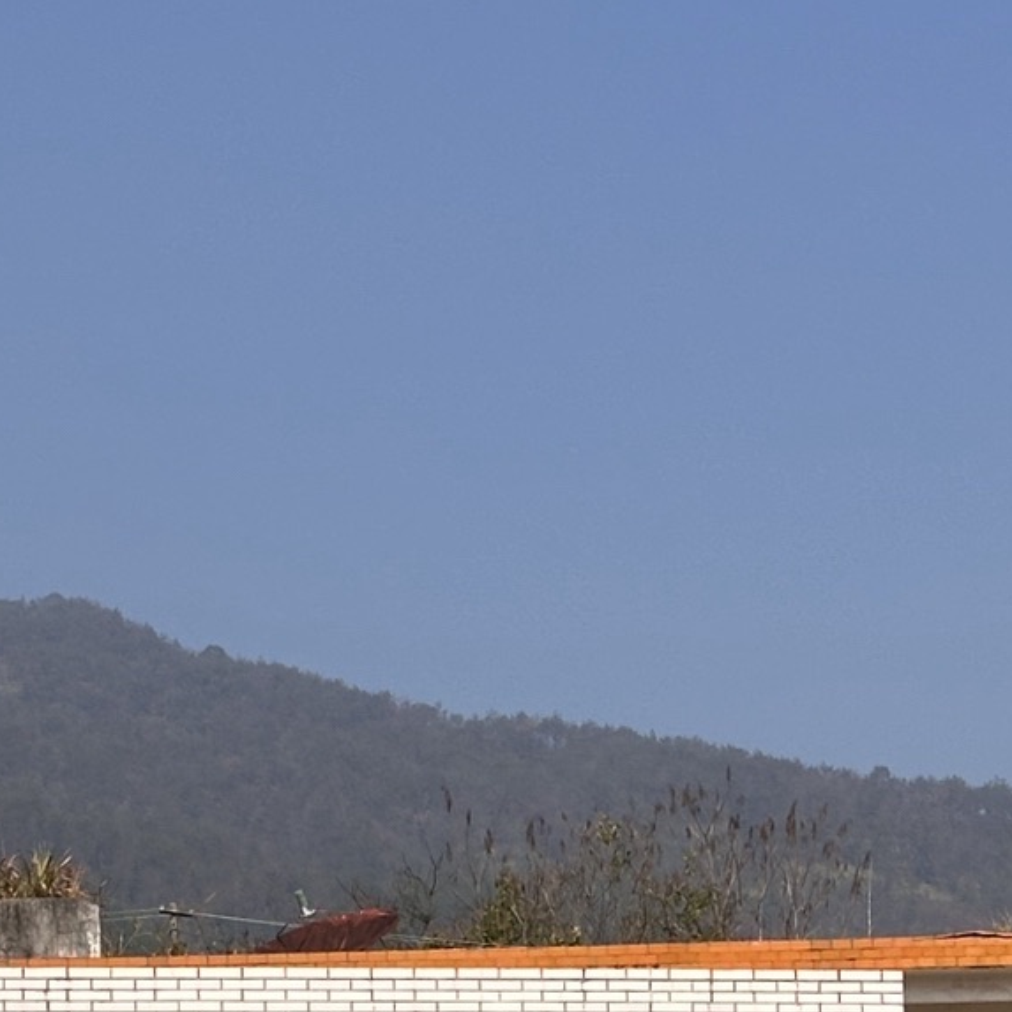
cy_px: 1169
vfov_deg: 11.6
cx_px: -67
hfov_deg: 11.6
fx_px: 4895
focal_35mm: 148
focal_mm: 6.86
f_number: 1.78
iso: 64
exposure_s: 1/4785
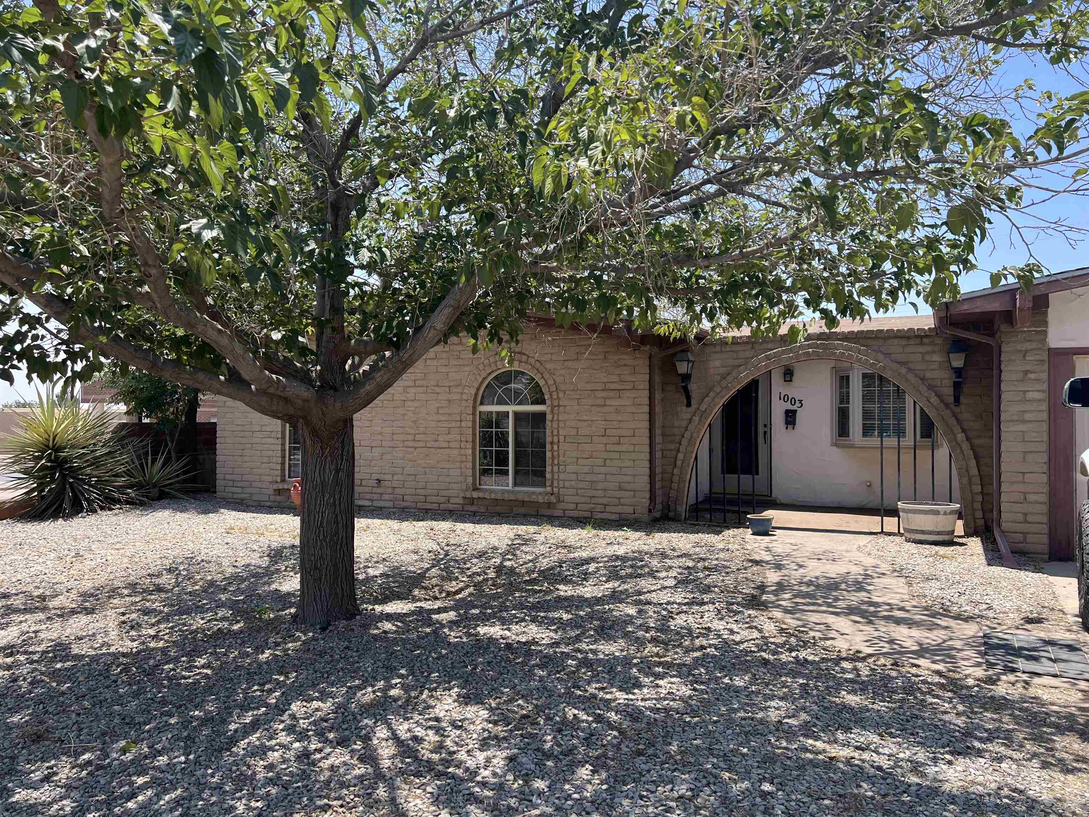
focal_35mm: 26
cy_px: 408
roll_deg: -0.4
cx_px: 544
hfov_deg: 67.3
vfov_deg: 53.1
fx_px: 818
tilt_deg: -0.3
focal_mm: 5.7
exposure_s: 1/1751
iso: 50
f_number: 1.5
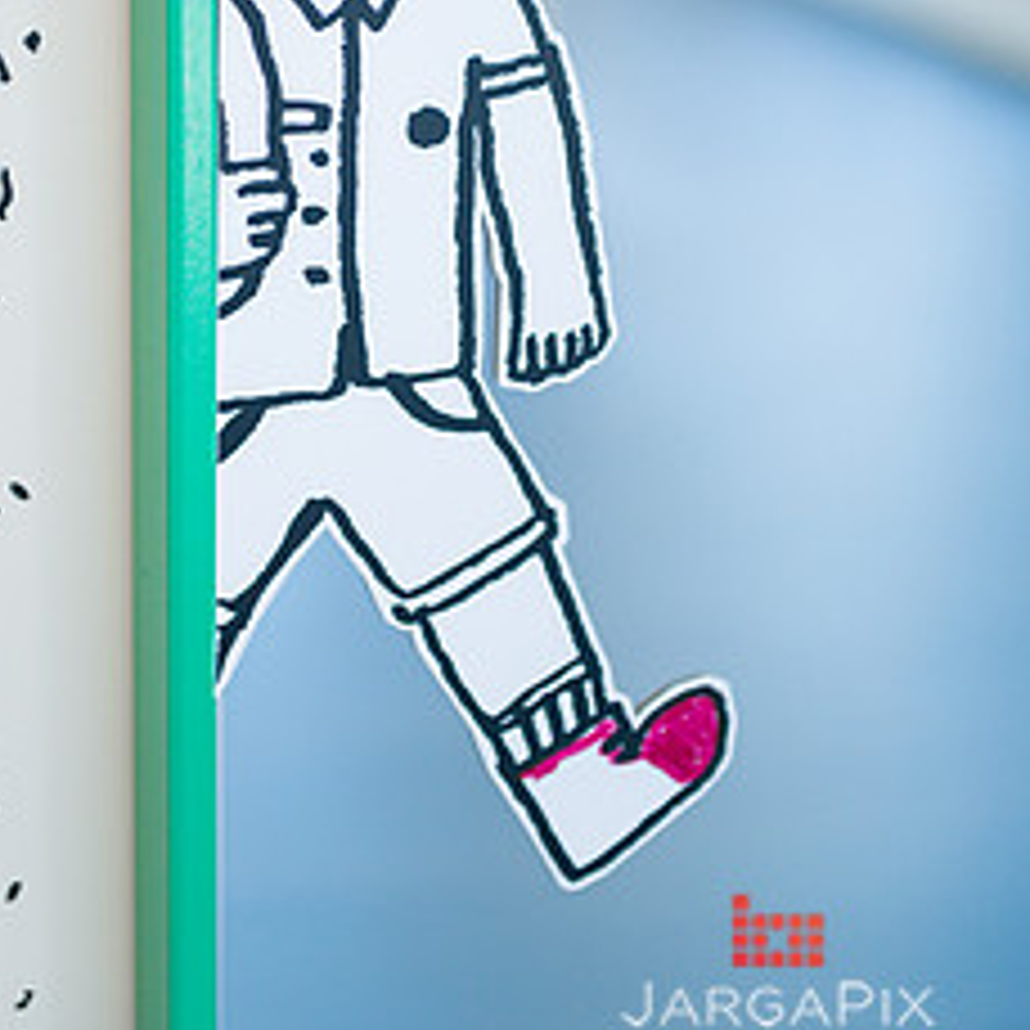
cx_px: 376
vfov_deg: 15.7
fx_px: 3703
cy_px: 112
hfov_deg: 15.8
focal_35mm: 110
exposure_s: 1/250
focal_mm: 66
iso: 1600
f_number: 3.5
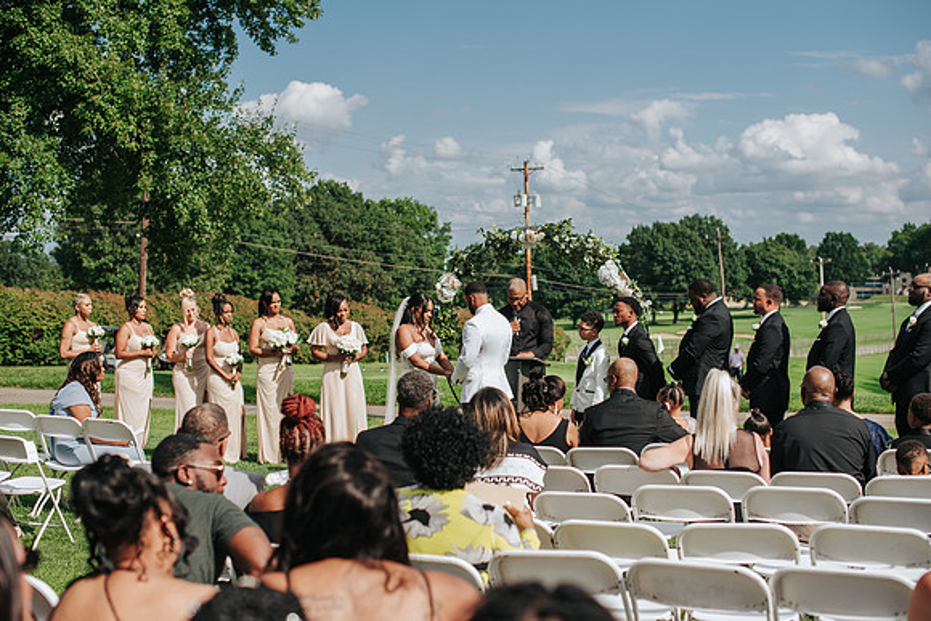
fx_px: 1367
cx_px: 466
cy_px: 310
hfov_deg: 37.6
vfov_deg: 25.6
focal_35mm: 53
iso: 100
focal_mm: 50
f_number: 3.2
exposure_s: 1/1000
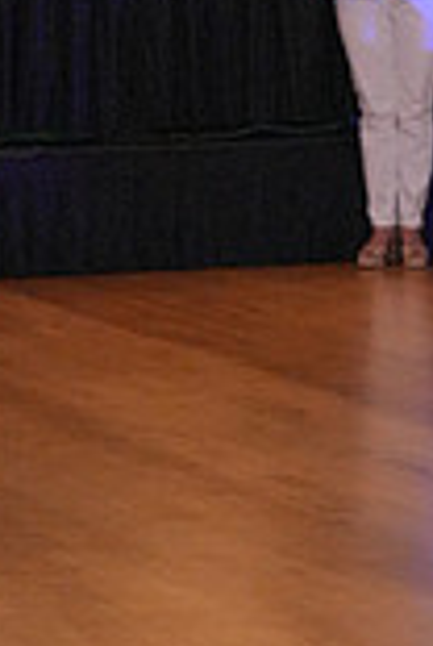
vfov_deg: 8.6
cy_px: -221
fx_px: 4221
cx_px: 510
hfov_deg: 5.8
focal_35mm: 235
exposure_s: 1/250
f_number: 3.2
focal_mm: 63
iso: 8000
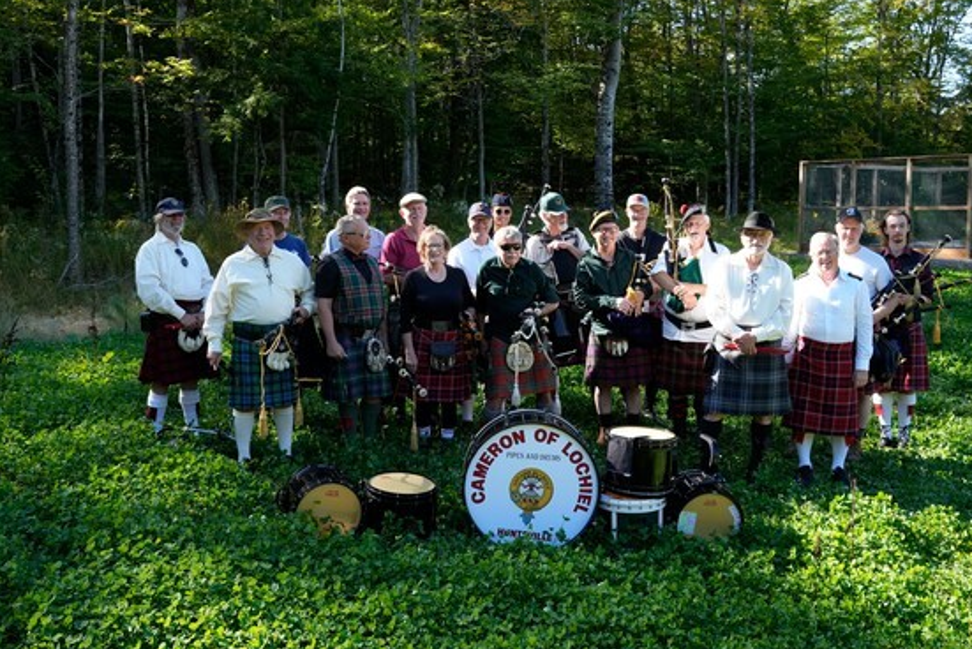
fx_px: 999
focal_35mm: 37
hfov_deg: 51.9
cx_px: 499
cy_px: 298
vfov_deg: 36.0
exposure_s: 1/400
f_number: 7.1
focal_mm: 34
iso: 800
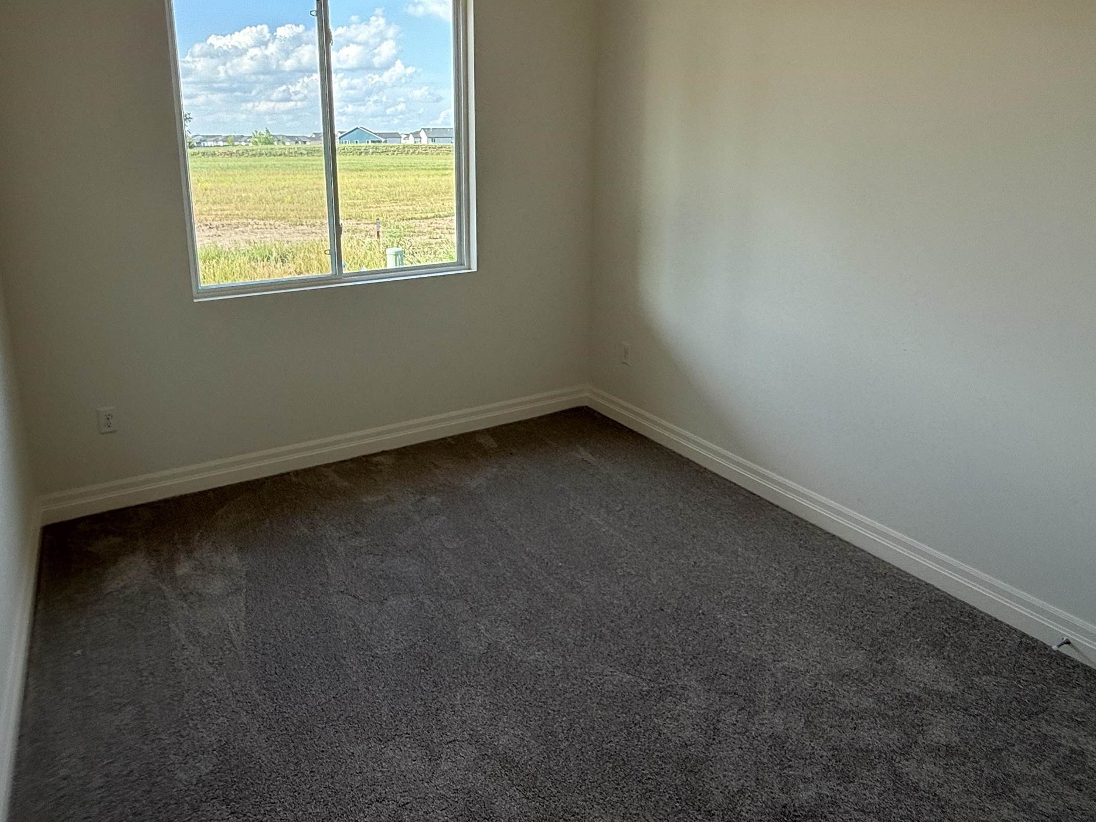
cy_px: 301
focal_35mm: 23
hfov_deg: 73.5
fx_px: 728
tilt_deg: -11.8
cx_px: 471
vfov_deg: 58.0
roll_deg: +1.0
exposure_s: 1/156
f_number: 2.2
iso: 64
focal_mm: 2.22
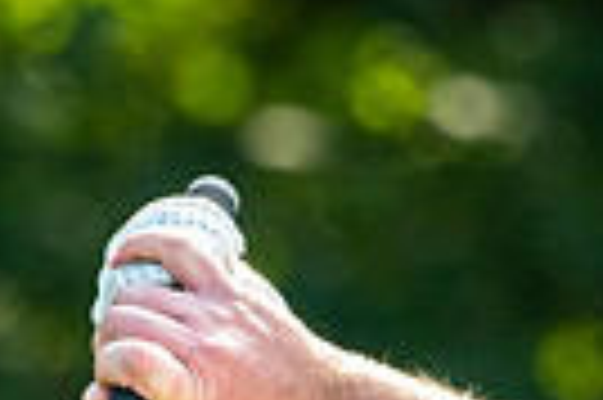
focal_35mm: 2454
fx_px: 41054
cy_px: 624
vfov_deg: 0.6
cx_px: 450
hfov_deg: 0.8
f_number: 4
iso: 200
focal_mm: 300
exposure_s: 1/640
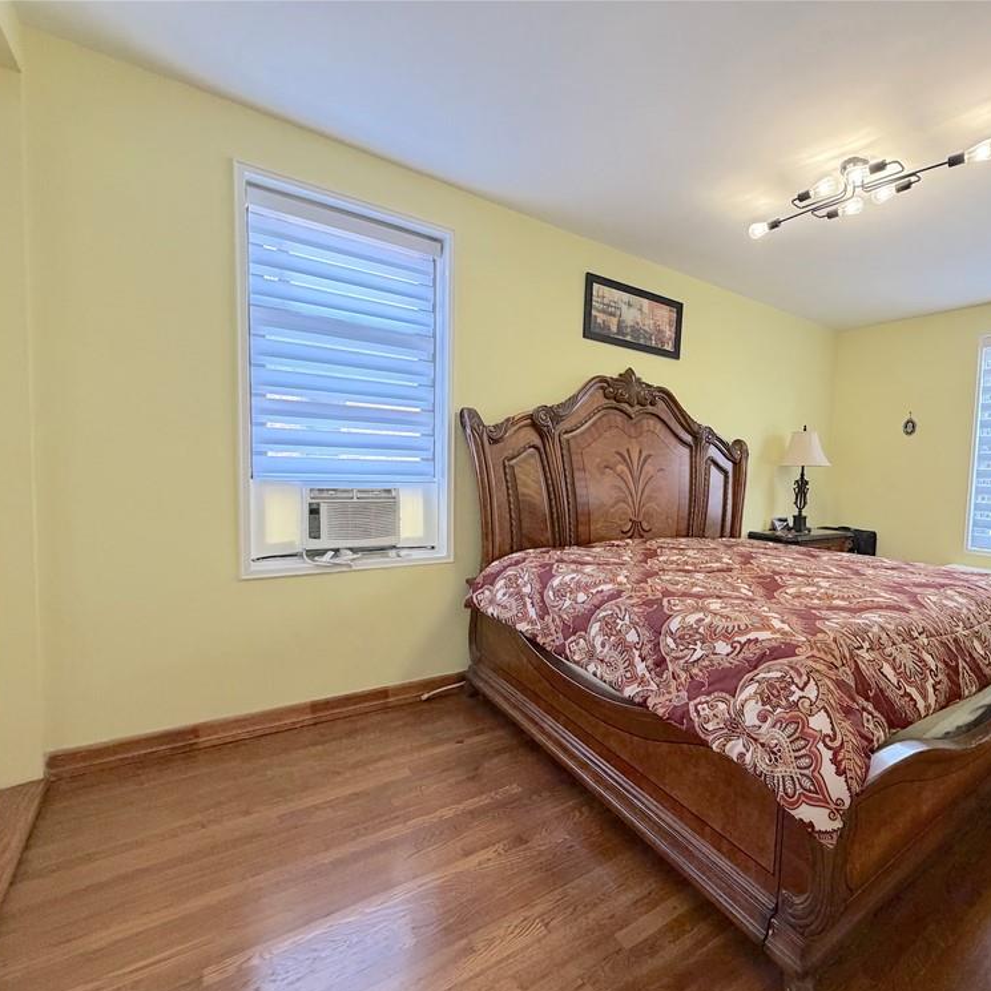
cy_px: 509
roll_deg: -1.8
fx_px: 551
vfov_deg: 83.9
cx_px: 668
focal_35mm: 17
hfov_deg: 80.9
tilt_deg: -4.1
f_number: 2.2
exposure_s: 1/96
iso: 320
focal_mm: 2.22
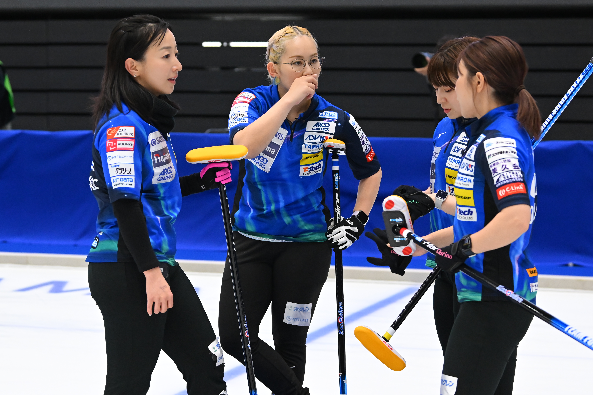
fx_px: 1729
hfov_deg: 19.5
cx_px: 296
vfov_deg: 13.0
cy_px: 198
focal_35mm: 105
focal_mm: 70
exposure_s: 1/1250
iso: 4000
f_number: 4
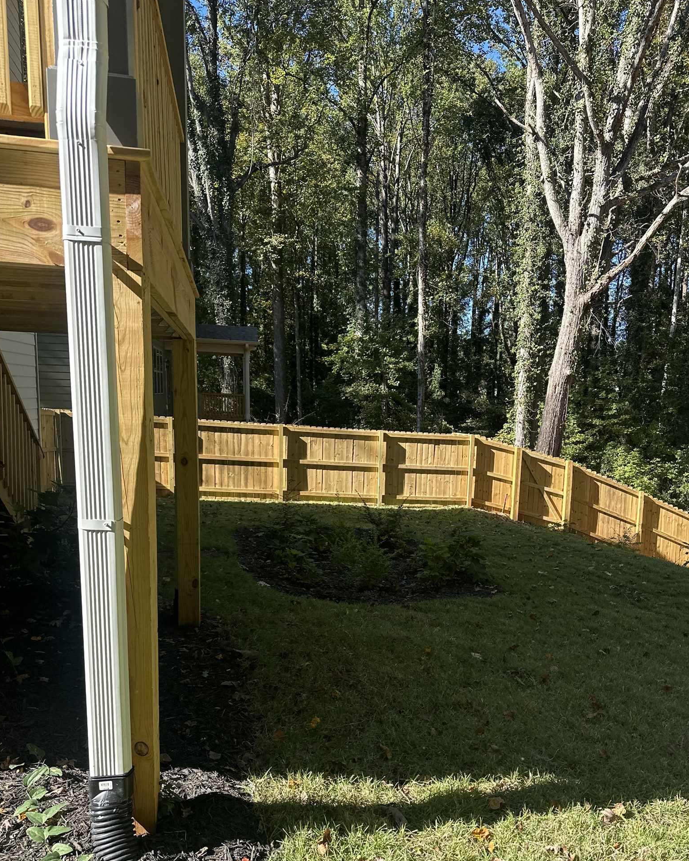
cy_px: 506
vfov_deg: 61.8
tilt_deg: -10.2
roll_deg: +0.1
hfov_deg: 51.5
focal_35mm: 28
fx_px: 714
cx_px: 374
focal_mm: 6.86
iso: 80
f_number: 1.78
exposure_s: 1/989
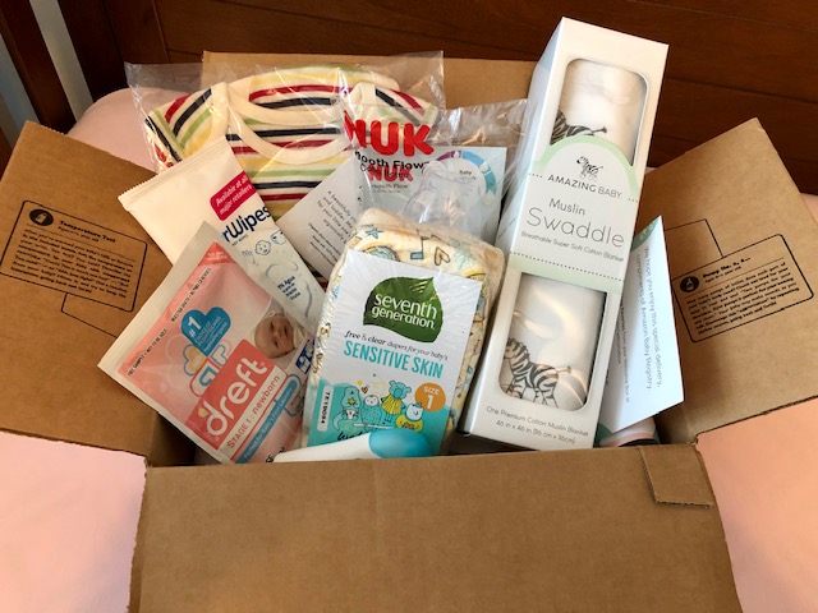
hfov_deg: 63.4
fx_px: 662
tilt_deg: -54.1
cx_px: 409
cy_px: 306
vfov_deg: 49.7
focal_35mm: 28
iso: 64
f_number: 1.8
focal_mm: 3.99
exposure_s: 1/15
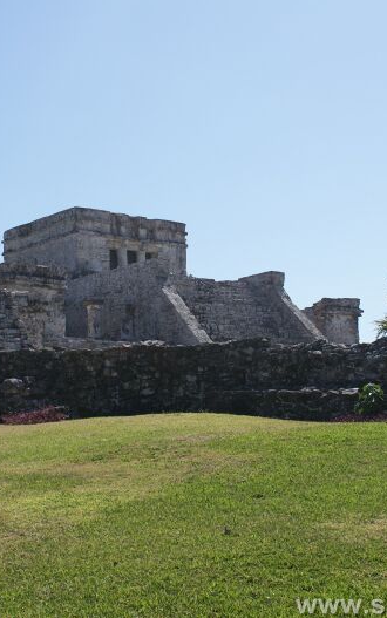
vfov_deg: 31.5
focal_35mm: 65
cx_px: 140
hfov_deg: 20.0
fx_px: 1095
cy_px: 309
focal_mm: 28
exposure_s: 1/640
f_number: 5.6
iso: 100
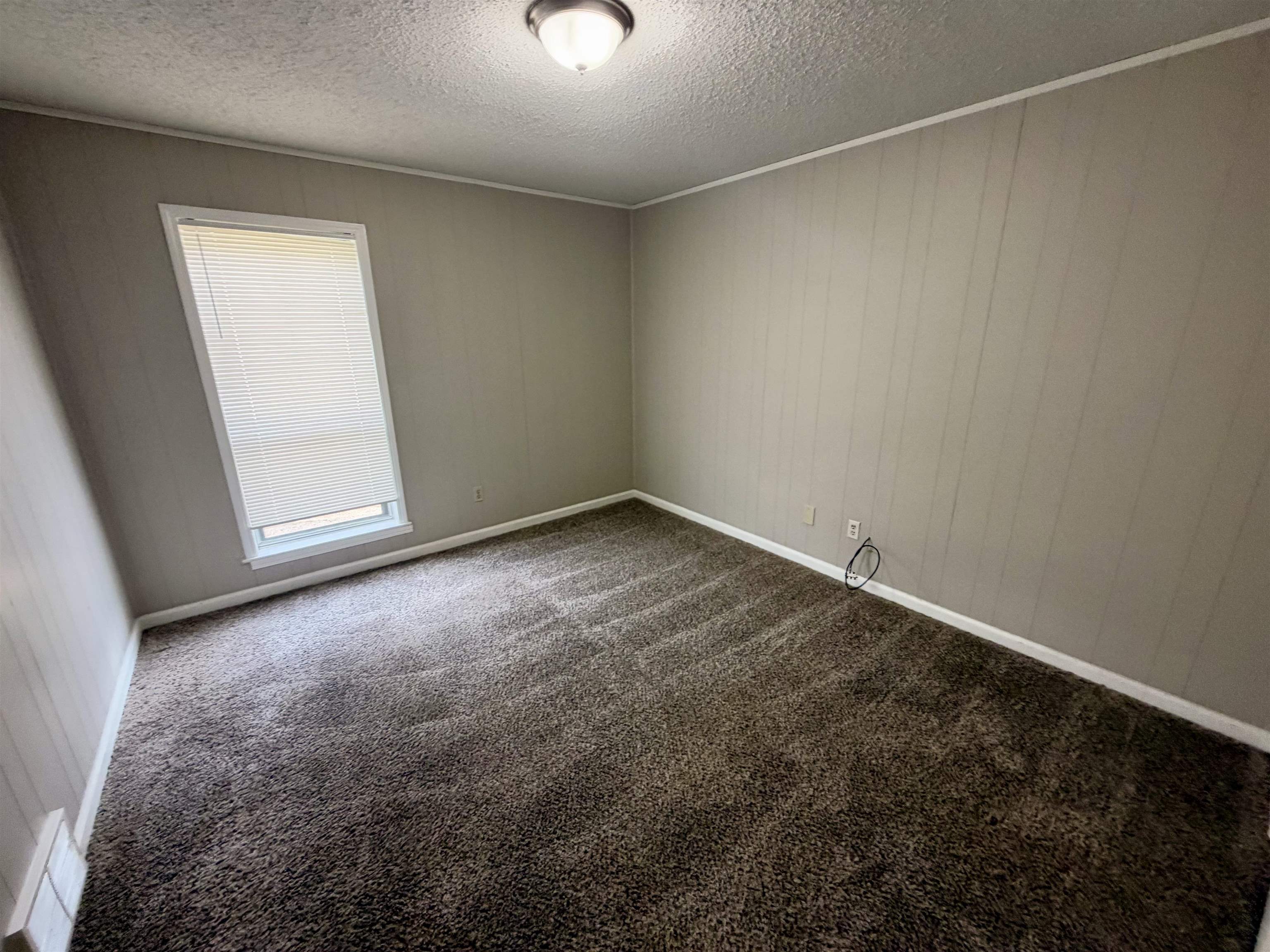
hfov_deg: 102.1
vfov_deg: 85.7
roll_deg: +0.3
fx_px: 514
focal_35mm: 14
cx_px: 635
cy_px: 476
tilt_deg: -17.0
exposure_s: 1/60
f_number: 2.2
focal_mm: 2.22
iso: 250
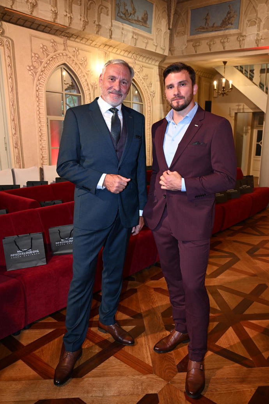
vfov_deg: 62.8
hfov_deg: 44.3
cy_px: 202
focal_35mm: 30
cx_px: 134
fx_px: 331
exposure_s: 1/160
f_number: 5
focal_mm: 29.5
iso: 1600
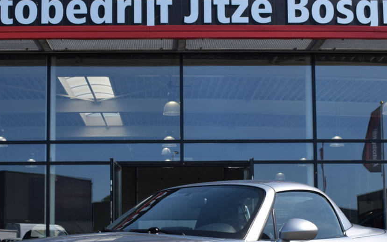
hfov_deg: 30.6
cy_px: 198
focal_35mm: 67
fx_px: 707
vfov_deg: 19.2
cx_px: 163
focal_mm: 26
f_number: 9
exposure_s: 1/320
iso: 200
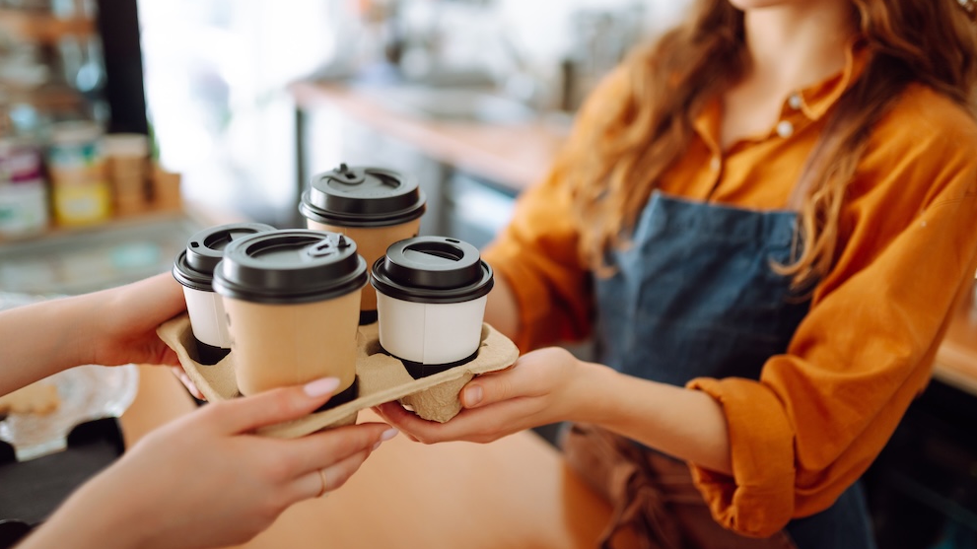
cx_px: 491
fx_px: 958
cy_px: 228
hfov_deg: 54.0
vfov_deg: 31.9
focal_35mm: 37
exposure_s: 1/640
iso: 320
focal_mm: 35
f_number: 1.4
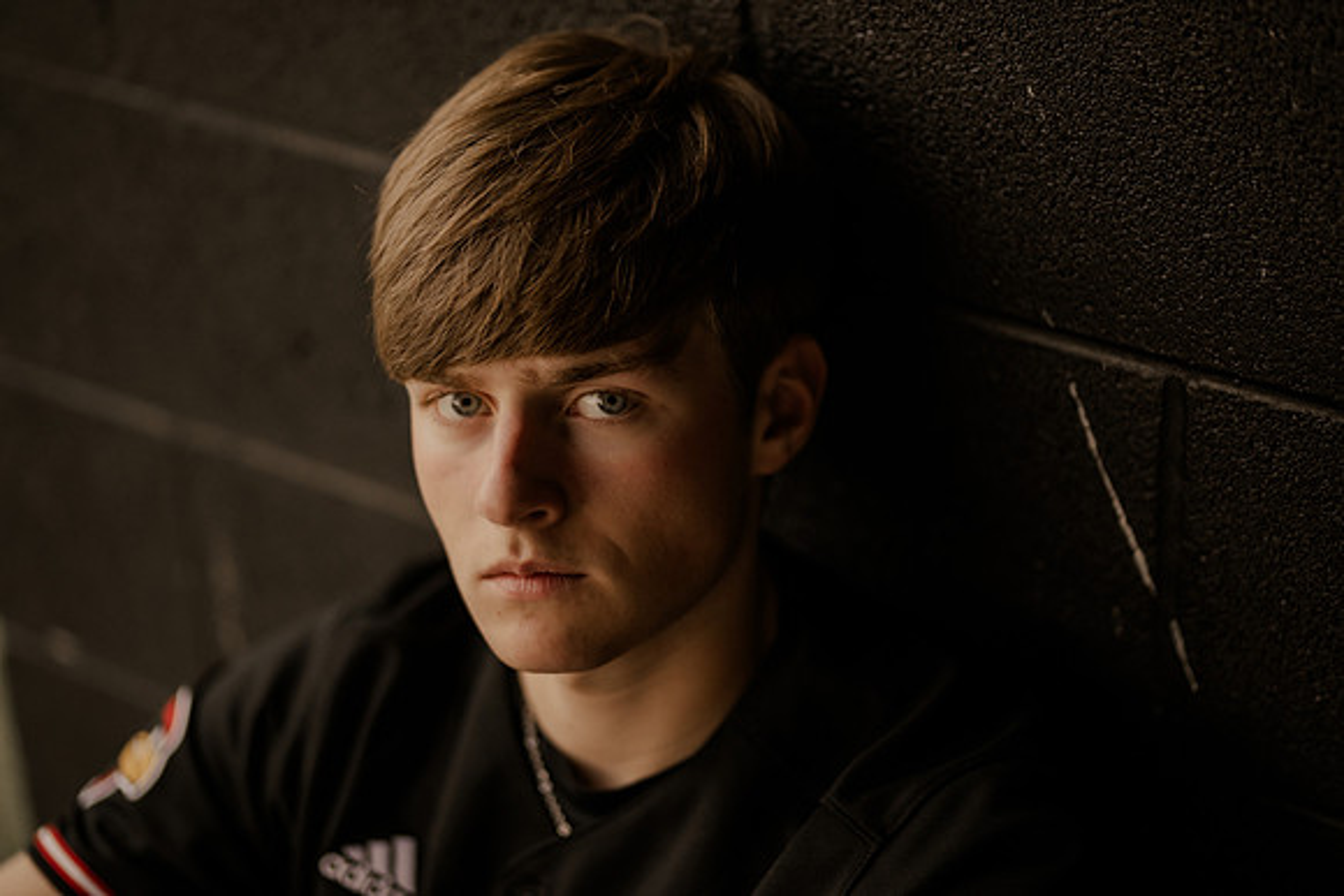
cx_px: 672
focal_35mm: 85
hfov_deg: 23.9
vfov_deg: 16.1
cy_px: 448
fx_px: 3174
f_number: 1.4
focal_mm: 85
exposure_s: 1/1600
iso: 800
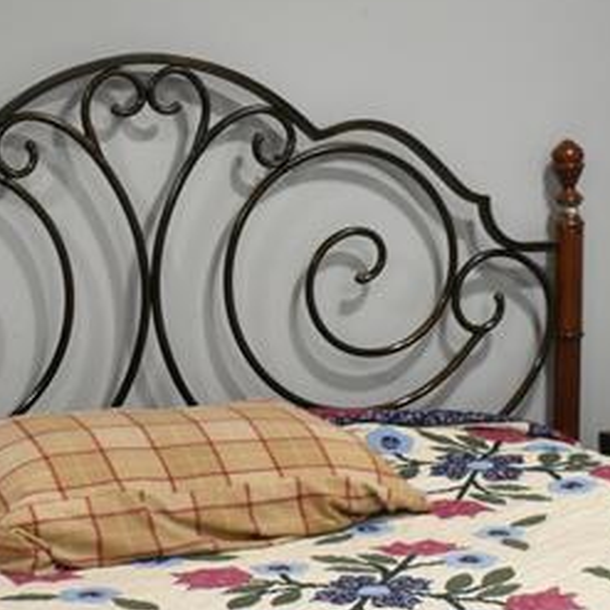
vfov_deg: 18.3
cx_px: 210
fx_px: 1894
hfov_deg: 18.3
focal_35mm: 95
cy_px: 370
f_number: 4
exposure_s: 1/60
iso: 1000
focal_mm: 18
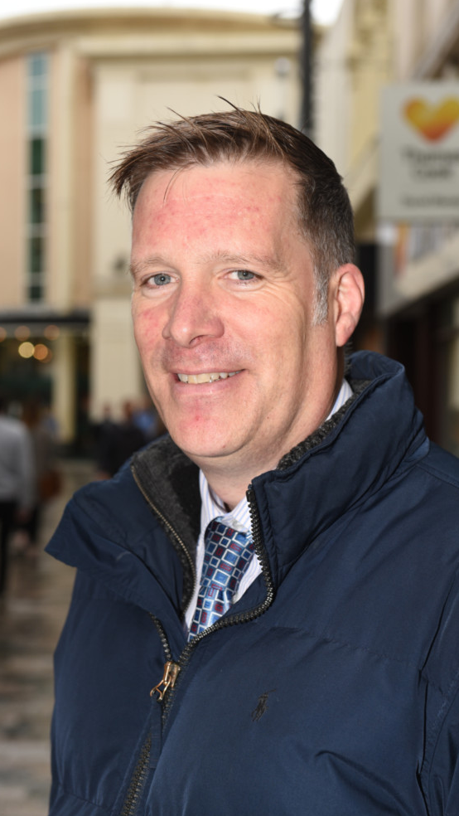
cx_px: 214
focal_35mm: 66
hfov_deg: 18.3
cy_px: 405
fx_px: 1427
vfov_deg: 31.9
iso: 250
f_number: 5.6
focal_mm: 62
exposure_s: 1/160
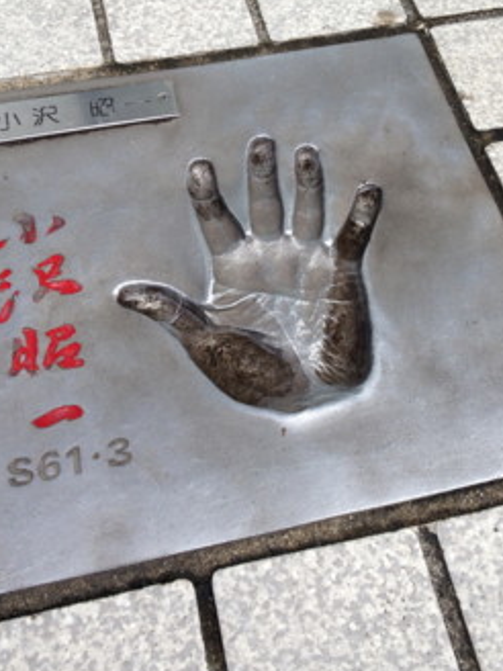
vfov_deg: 39.5
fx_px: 930
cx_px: 274
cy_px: 274
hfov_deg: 30.3
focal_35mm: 48
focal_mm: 4.28
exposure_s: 1/464
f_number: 2.4
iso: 50
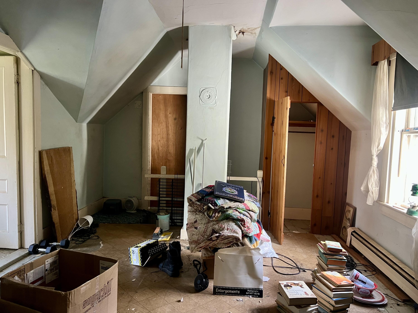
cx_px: 209
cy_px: 156
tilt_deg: -4.9
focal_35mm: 26
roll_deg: -1.4
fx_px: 314
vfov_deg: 53.1
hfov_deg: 67.3
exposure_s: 1/60
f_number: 1.5
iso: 320
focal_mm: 5.7
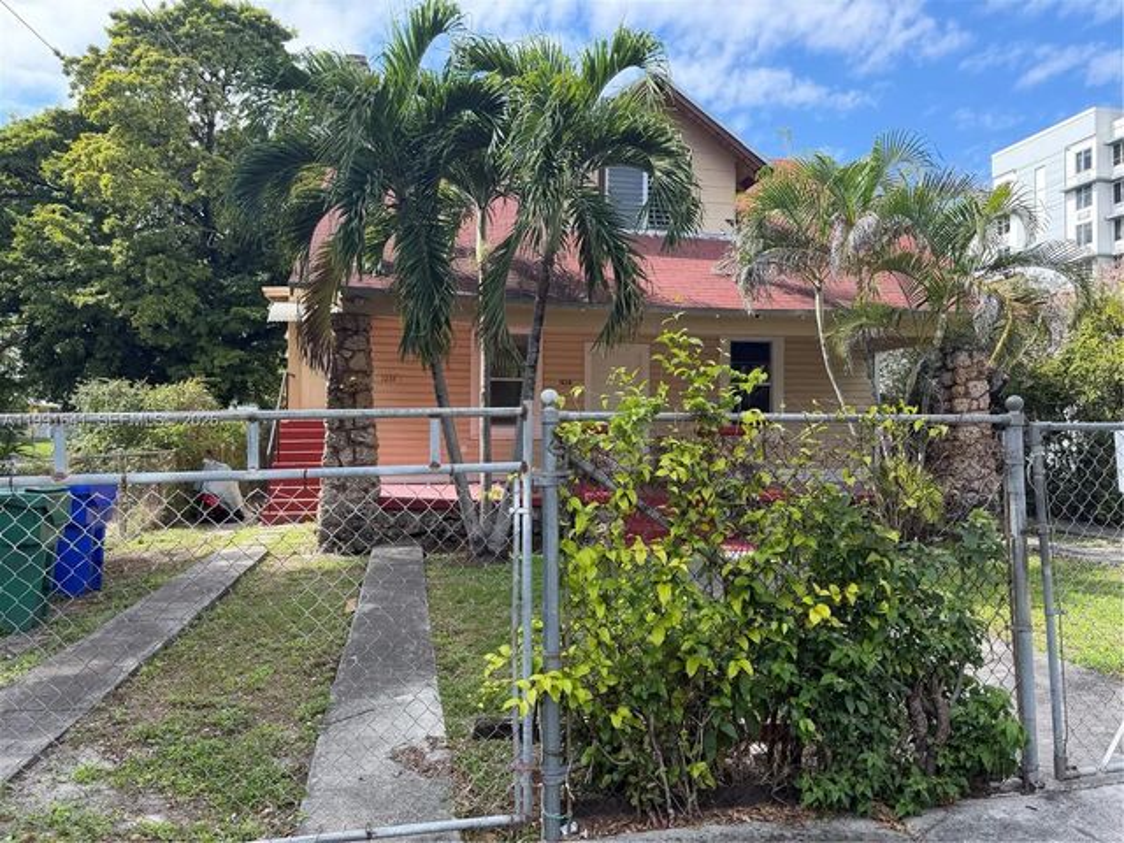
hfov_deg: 71.6
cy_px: 422
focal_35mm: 24
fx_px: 779
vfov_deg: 56.8
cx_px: 562
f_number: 1.78
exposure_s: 1/1437
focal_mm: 6.76
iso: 100
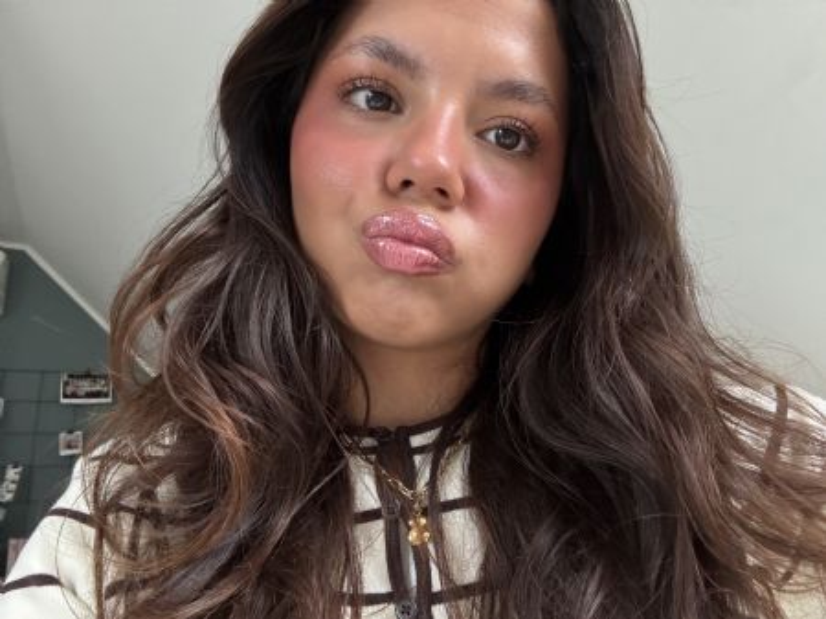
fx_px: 549
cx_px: 413
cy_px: 310
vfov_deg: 58.8
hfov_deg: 74.0
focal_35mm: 23
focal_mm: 2.69
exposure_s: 1/60
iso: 250
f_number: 1.9
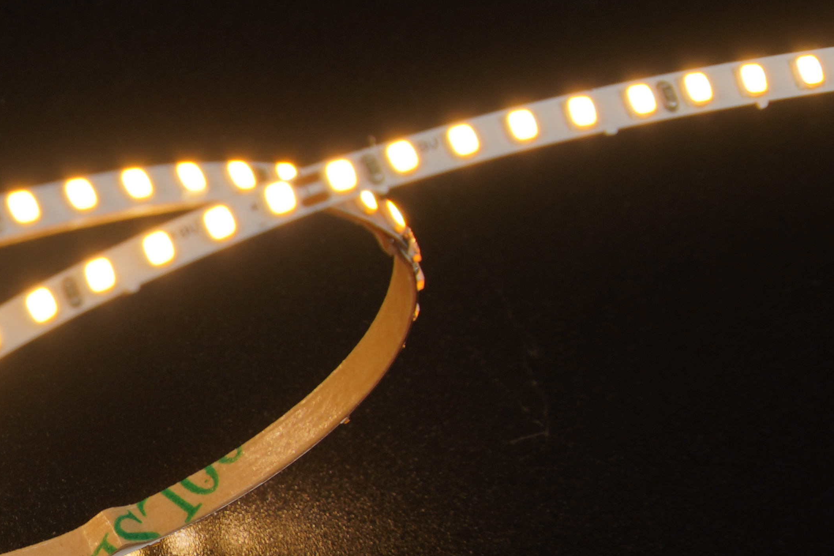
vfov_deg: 2.4
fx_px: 13156
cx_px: -197
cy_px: 515
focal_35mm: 568
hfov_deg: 3.6
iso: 100
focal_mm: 200
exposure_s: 1/80
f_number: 14
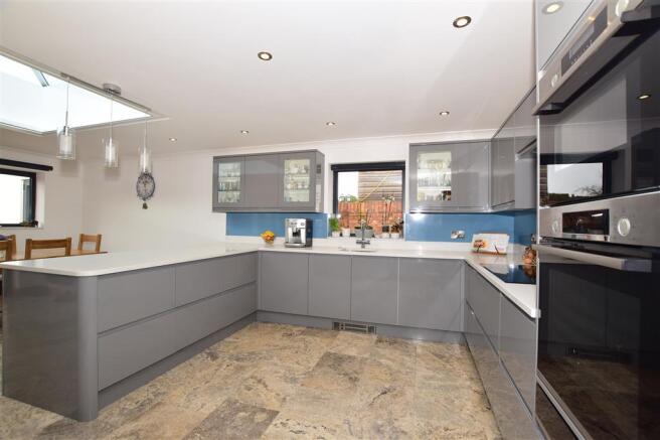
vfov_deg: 77.3
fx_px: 275
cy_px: 220
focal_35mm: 15
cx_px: 330
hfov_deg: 100.4
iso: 400
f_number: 6.3
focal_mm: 10
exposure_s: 1/160
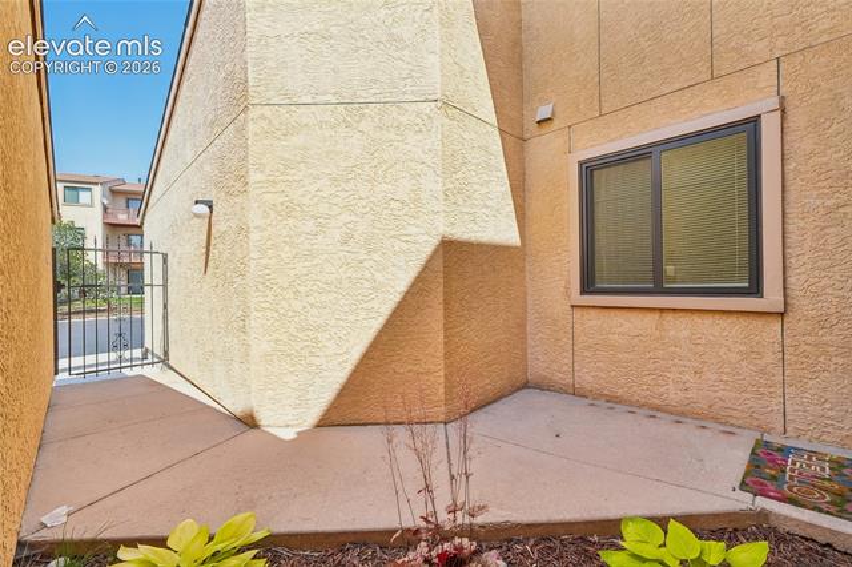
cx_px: 426
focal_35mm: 15
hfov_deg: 100.4
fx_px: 355
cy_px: 284
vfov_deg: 77.3
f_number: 8
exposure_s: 1/500
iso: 800
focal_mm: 10
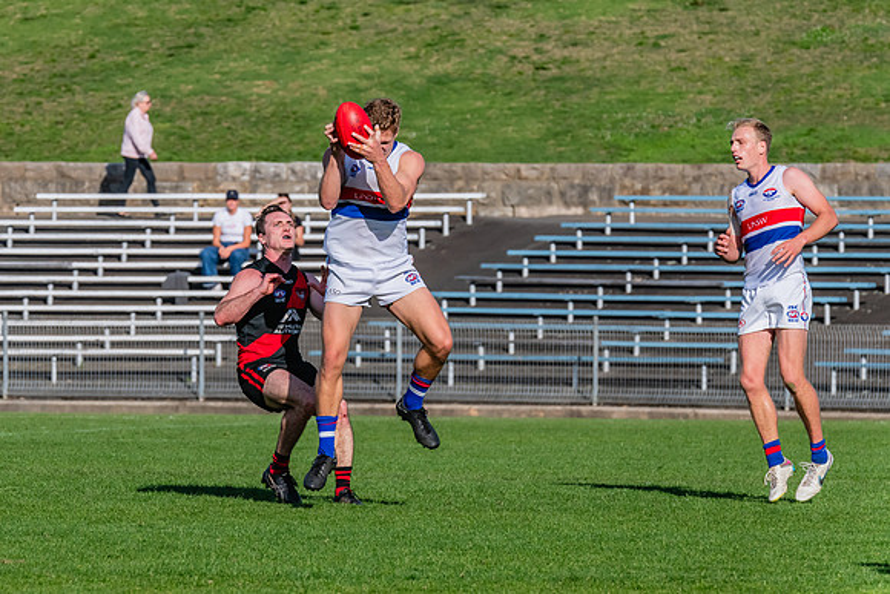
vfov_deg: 3.2
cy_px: 212
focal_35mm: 430
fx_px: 10627
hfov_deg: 4.8
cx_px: 317
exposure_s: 1/1600
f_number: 13
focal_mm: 330
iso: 800
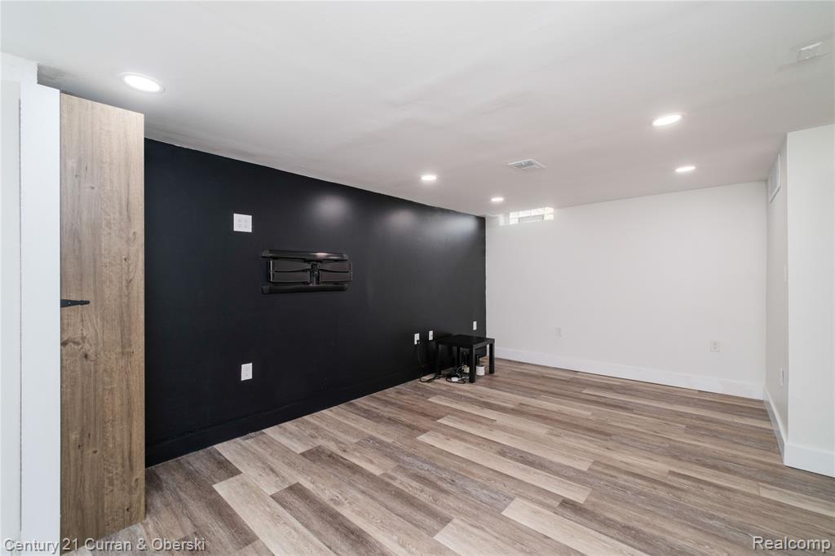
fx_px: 348
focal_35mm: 15
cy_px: 278
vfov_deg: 77.3
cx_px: 418
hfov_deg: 100.4
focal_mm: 10
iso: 500
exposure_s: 1/125
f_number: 8
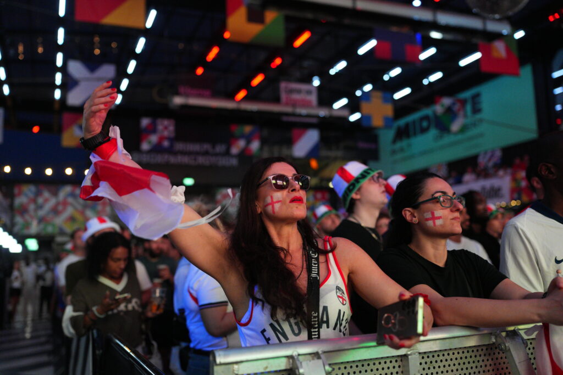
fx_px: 547
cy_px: 188
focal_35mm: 35
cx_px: 282
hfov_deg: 54.4
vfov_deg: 37.9
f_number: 2
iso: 5000
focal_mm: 35
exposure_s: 1/400
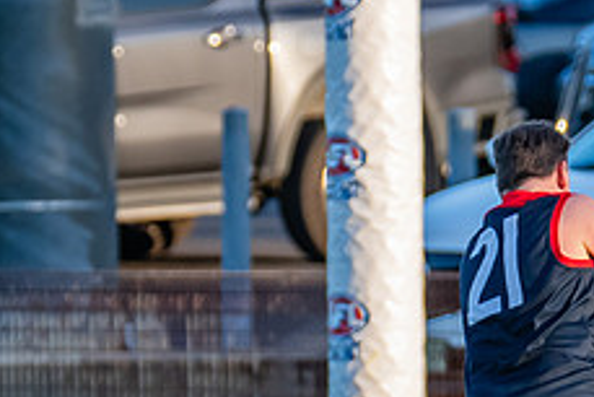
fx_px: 20324
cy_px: 328
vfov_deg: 1.1
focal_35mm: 1231
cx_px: 579
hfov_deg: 1.7
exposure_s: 1/1600
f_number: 5
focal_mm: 270
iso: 800
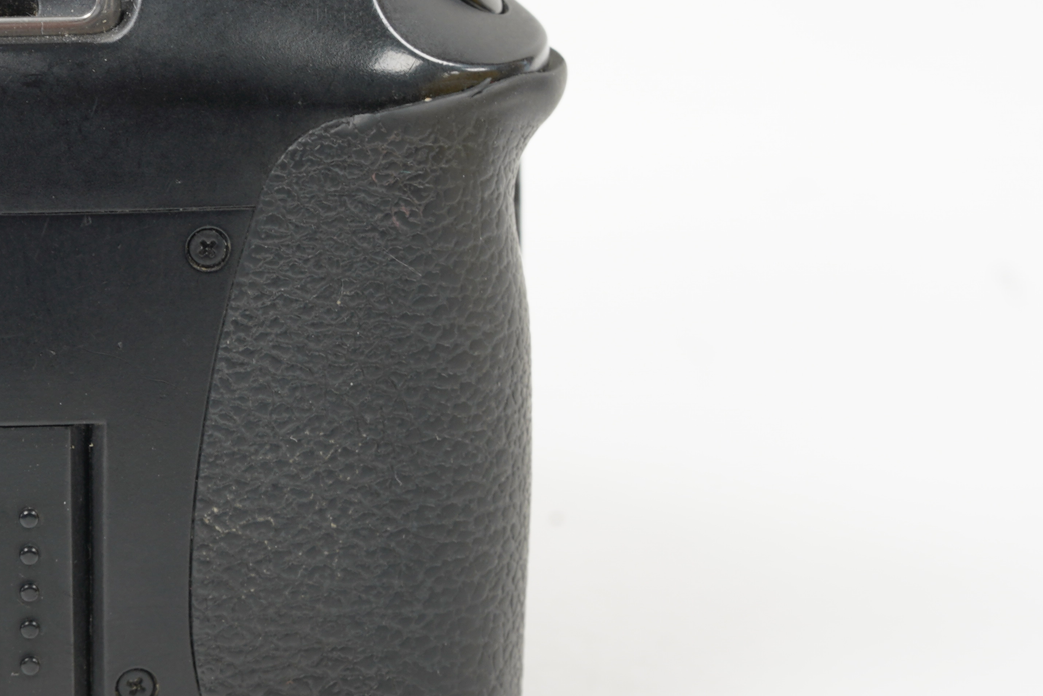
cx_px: 85
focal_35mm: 188
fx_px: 5447
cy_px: 169
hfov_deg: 10.9
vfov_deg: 7.3
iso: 200
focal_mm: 90
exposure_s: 1/1.6
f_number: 11
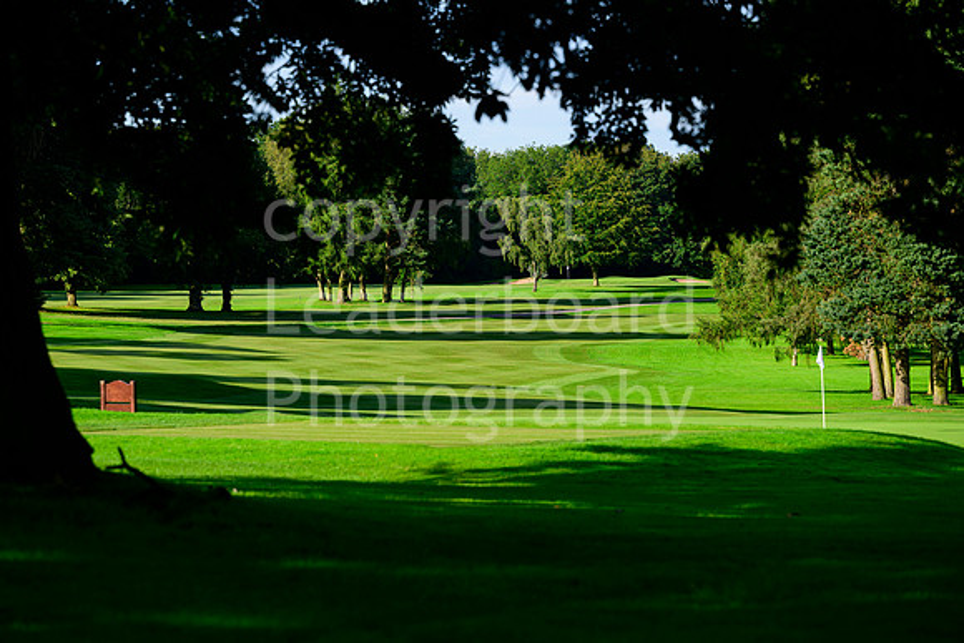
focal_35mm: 130
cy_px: 322
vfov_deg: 10.6
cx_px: 482
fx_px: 3482
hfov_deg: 15.8
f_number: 4
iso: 250
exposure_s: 1/1600
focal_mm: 130
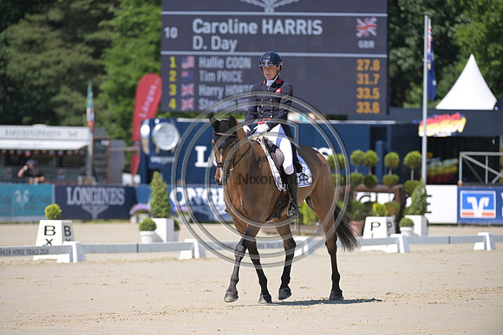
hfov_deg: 7.4
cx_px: 252
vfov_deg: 4.9
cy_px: 168
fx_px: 3913
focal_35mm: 280
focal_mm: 280
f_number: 5
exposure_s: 1/1250
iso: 280
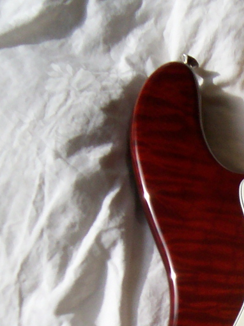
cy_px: 350
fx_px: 1063
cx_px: 324
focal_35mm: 113
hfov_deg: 12.6
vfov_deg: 16.9
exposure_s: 1/466
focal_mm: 5.9
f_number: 4.5
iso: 100
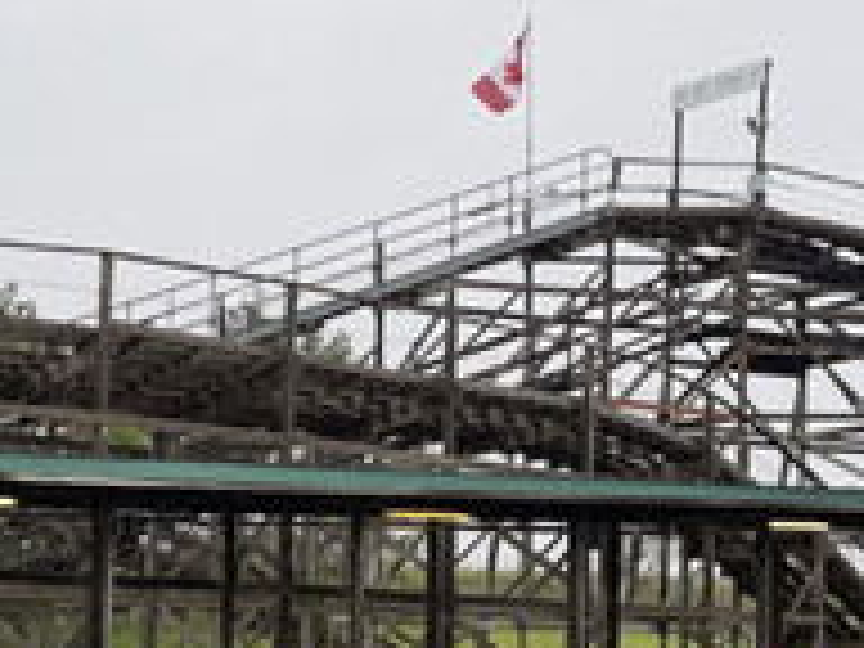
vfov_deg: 18.2
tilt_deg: +2.0
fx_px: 1997
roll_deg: -1.5
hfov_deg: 24.1
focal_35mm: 80
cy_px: 572
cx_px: 180
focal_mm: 6.76
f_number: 1.78
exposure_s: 1/858
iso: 80
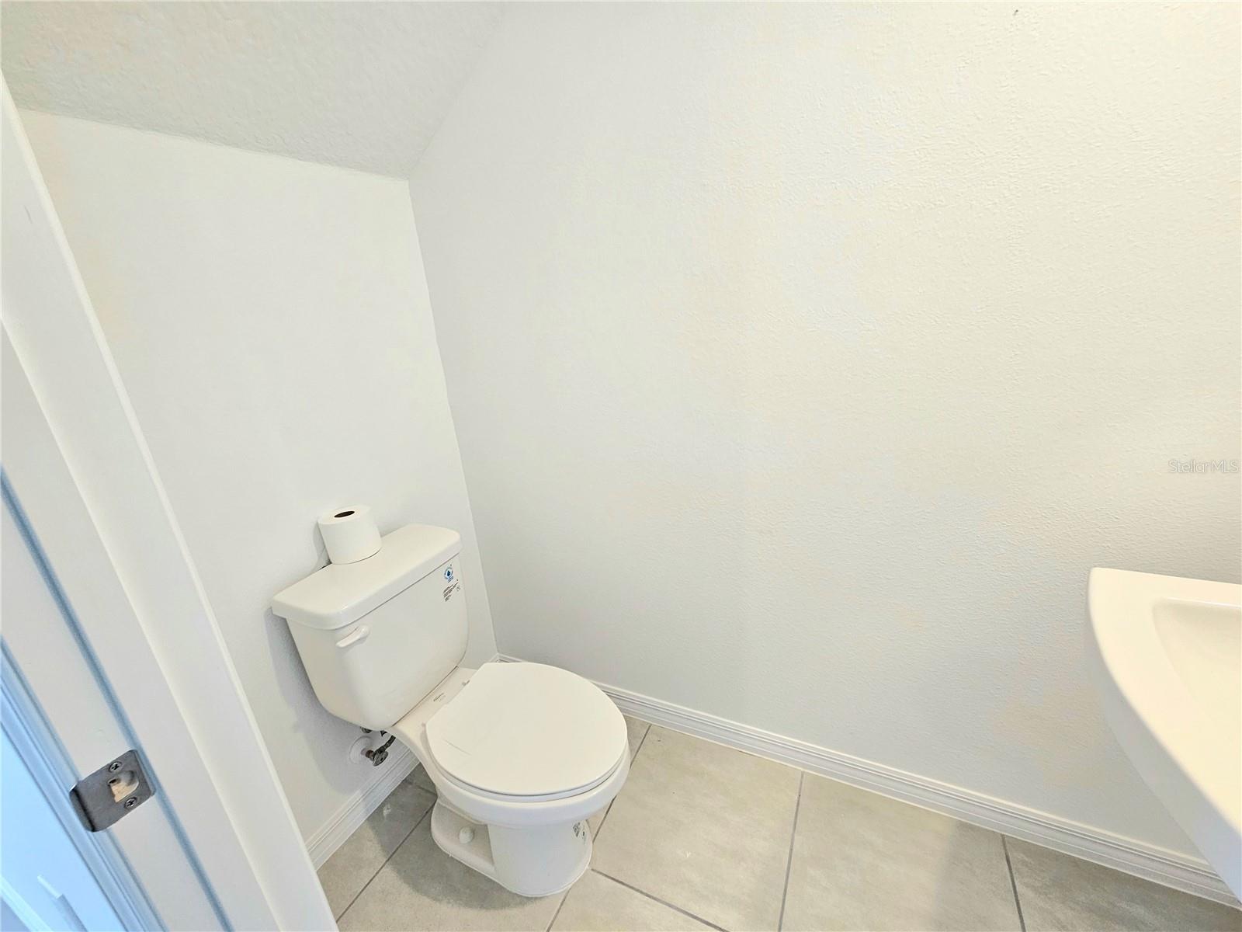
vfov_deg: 89.9
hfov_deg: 106.2
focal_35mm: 13
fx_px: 466
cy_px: 466
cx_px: 621
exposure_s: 1/60.2
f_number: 2.2
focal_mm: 2.2
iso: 125
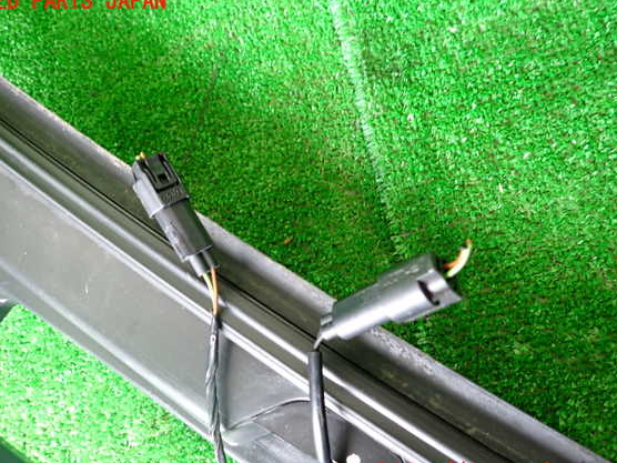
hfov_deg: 65.3
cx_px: 297
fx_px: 481
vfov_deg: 51.3
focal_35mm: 27
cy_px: 238
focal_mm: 4.5
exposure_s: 1/30
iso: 250
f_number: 2
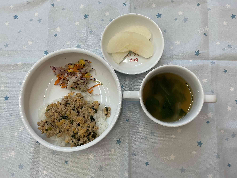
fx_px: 199
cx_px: 118
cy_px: 89
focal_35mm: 29
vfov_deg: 48.2
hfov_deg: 61.7
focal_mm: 3
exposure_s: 1/120
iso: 32
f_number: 1.8
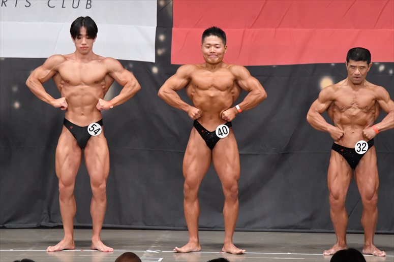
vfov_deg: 6.1
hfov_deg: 9.2
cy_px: 131
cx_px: 197
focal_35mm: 225
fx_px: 2461
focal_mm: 150
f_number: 5.6
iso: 6400
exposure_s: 1/400
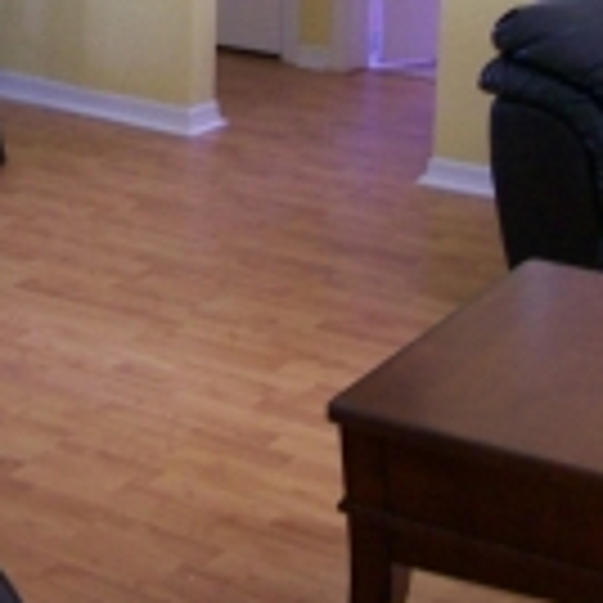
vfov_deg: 17.8
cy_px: -22
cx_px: 22
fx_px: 1872
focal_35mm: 95
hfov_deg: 17.9
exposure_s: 1/13.4
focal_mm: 6
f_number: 2.7
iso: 160
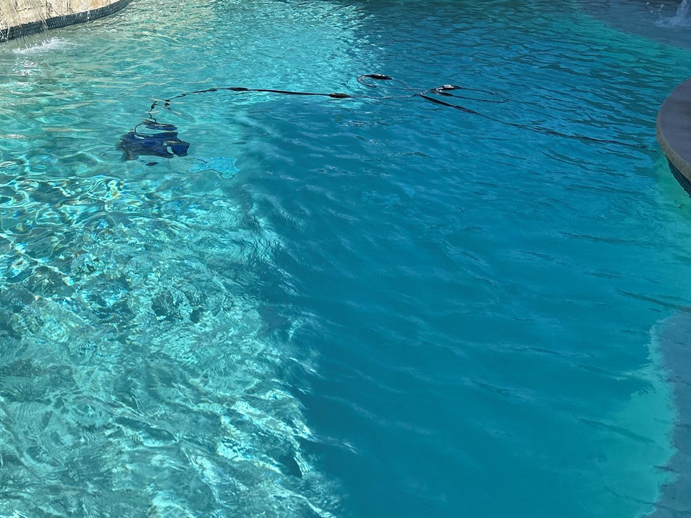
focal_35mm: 47
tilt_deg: -14.8
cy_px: 96
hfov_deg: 38.4
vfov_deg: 30.1
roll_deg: +0.6
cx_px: 107
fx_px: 938
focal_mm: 5.7
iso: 50
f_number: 1.5
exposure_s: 1/6579
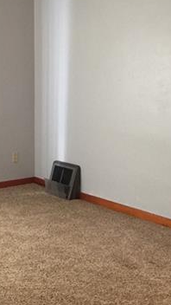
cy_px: 196
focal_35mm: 69
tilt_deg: -14.3
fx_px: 556
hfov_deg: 17.5
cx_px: 86
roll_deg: -1.1
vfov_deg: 30.4
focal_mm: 4.15
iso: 100
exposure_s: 1/10
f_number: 2.2
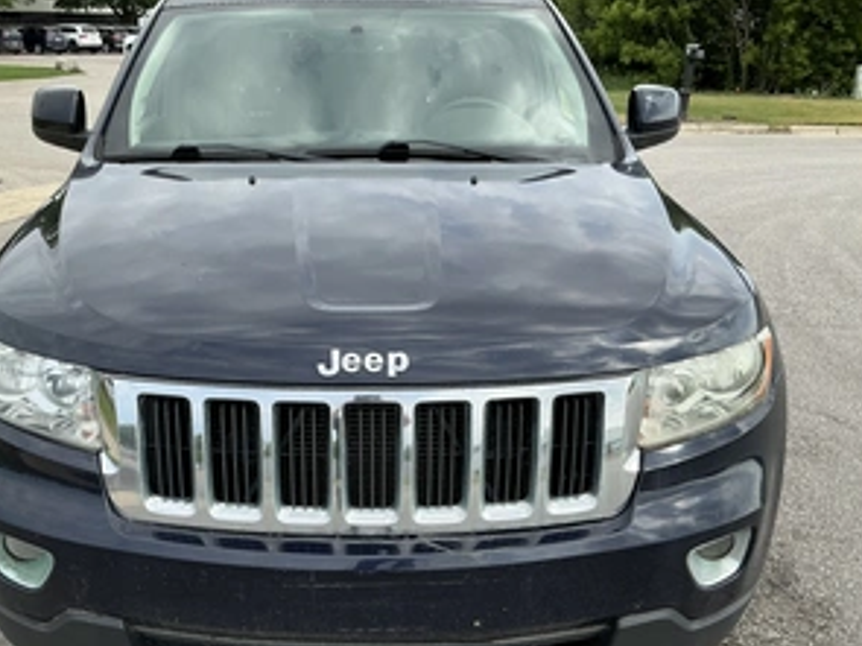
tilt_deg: -20.9
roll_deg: -1.6
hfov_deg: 48.7
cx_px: 345
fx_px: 946
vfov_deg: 37.3
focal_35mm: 38
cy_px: 433
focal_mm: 3
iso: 25
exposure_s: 1/829
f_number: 1.8
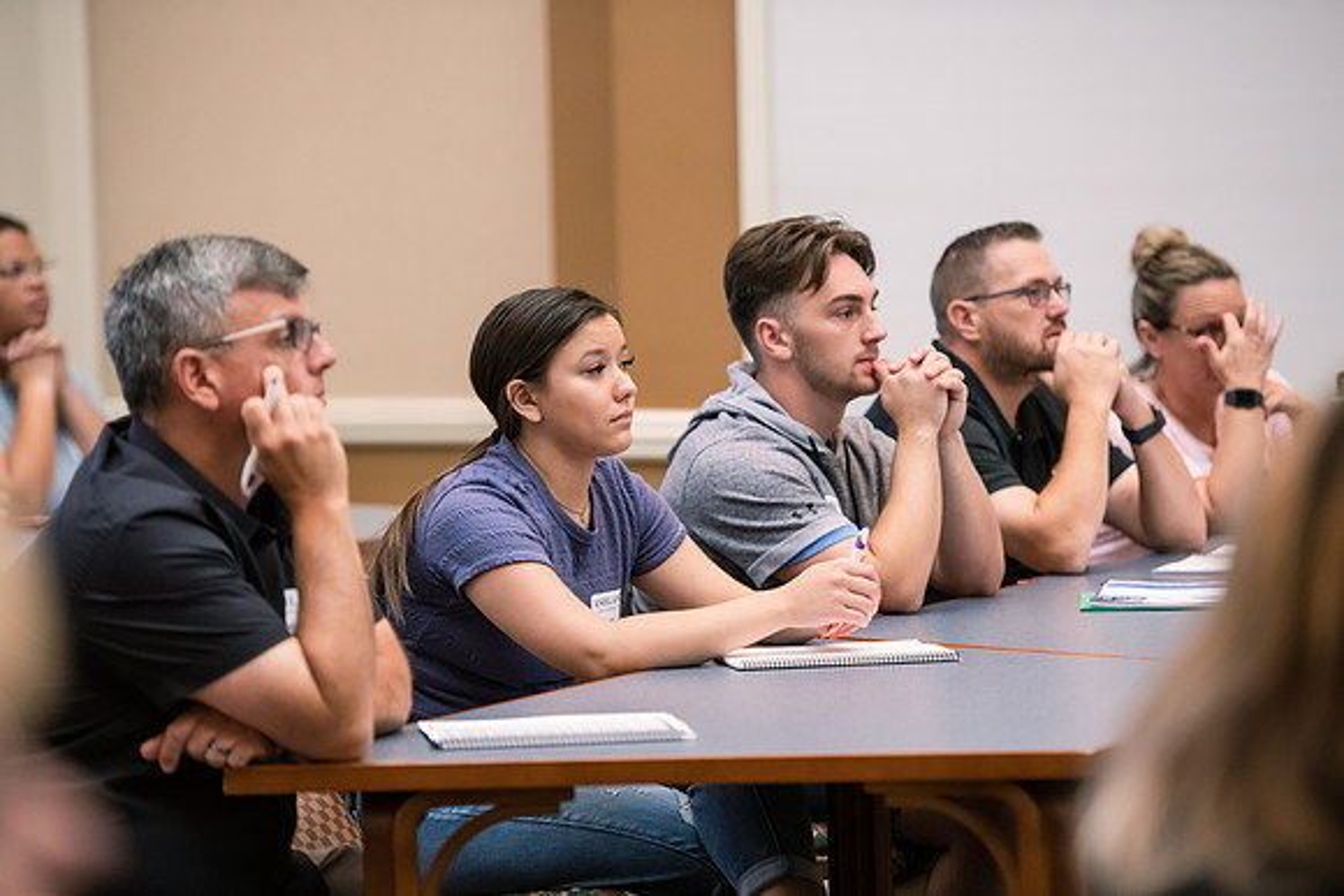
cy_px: 448
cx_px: 672
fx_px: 5601
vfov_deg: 9.2
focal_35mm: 150
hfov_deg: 13.7
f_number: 2.8
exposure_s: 1/160
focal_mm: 150
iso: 2500
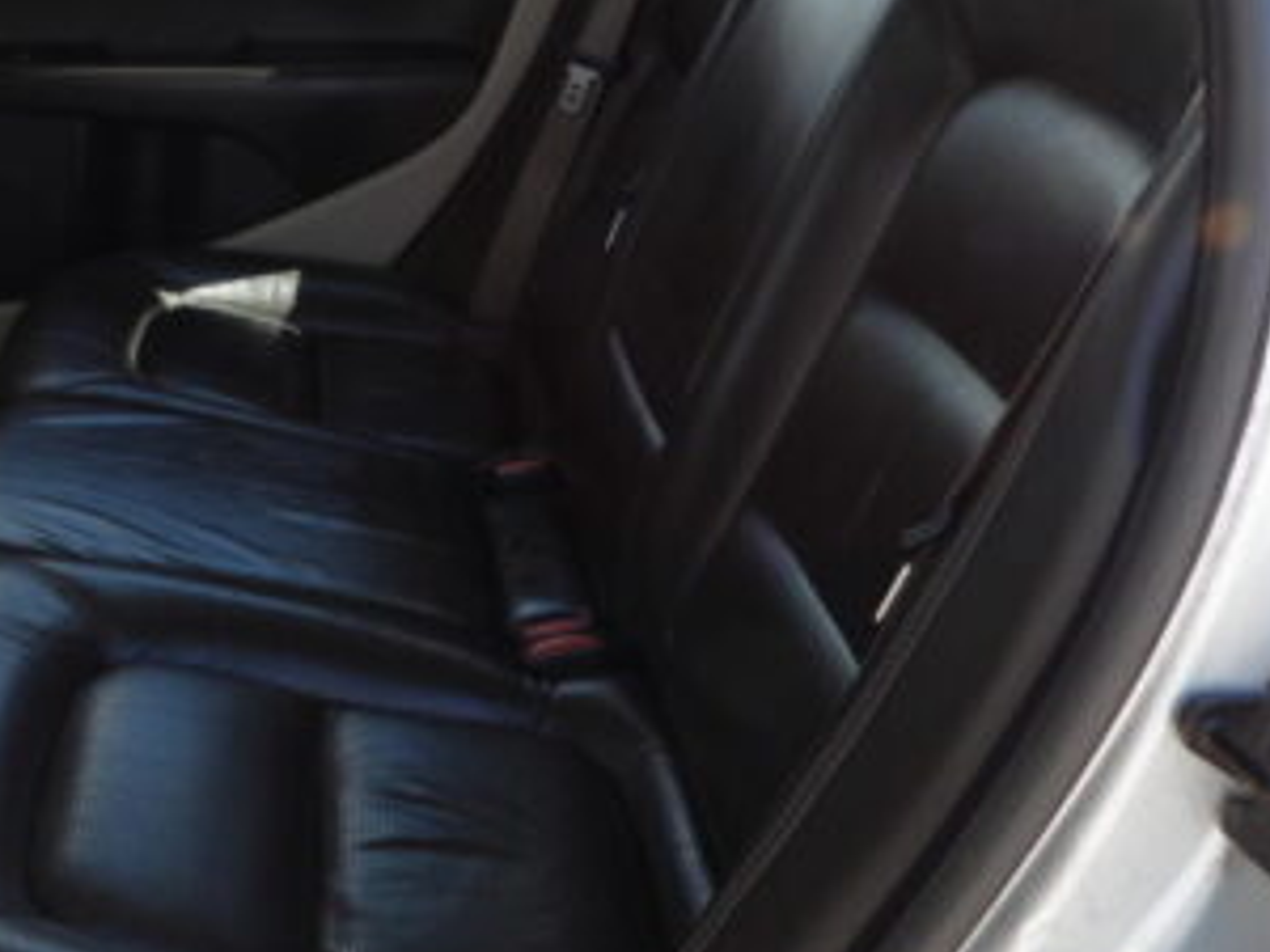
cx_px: 250
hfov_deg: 32.8
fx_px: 2091
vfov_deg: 25.4
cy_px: 271
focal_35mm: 57
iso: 100
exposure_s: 1/250
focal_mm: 4.3
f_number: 2.8
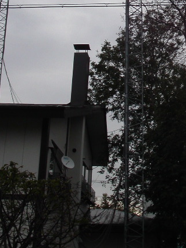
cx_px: 139
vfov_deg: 24.9
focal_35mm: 76
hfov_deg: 19.2
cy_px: 26
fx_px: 545
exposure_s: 1/350
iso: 100
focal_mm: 7.8
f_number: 8
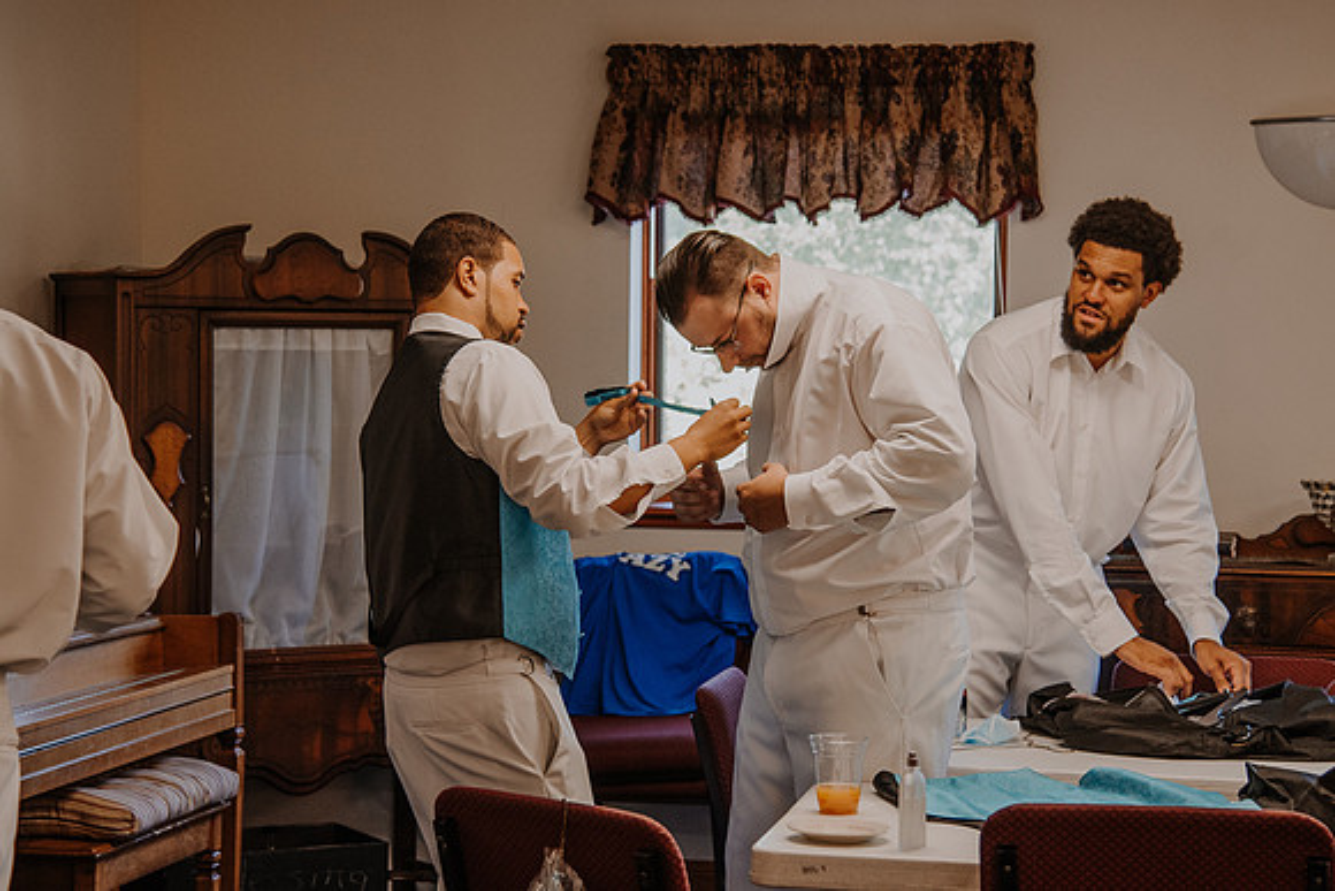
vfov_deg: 15.7
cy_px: 402
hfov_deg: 23.4
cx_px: 620
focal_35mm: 87
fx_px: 3226
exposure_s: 1/125
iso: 800
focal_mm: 58
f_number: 4
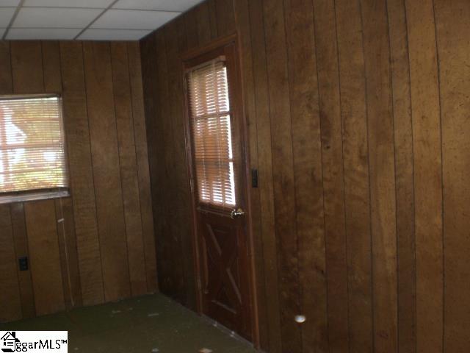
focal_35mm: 38
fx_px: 516
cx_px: 235
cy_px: 176
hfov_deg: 49.0
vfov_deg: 37.7
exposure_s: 1/60
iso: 200
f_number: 3.1
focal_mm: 6.3
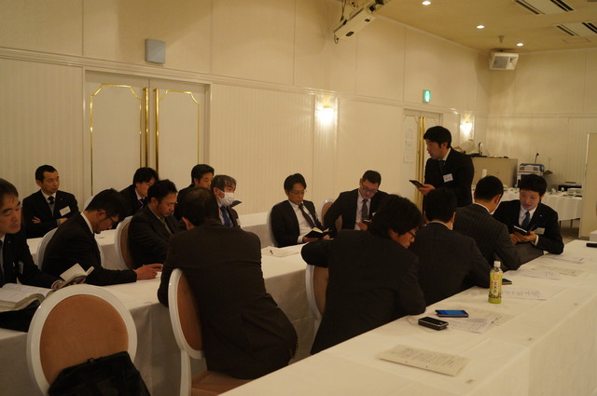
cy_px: 198
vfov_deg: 39.9
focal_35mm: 33
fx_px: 547
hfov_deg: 57.3
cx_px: 298
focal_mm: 22
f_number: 4
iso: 1250
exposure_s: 1/60
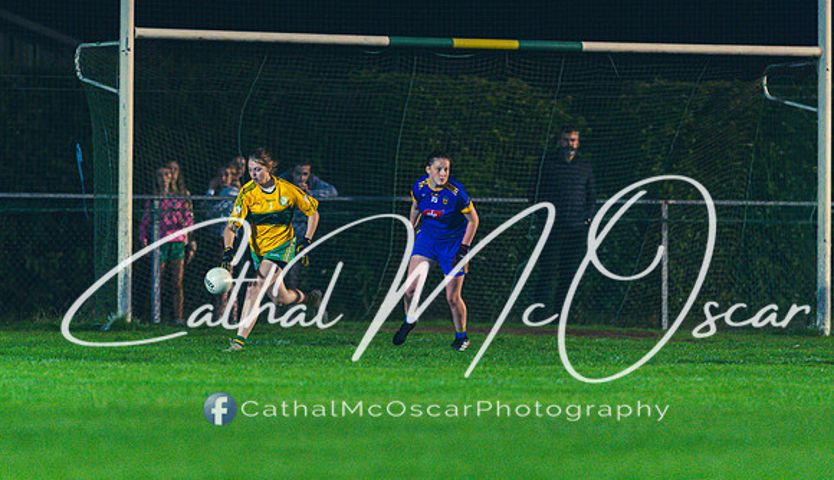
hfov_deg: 4.4
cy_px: 317
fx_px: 10845
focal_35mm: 488
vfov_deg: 2.5
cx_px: 358
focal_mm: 400
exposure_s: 1/500
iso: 5000
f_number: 2.8
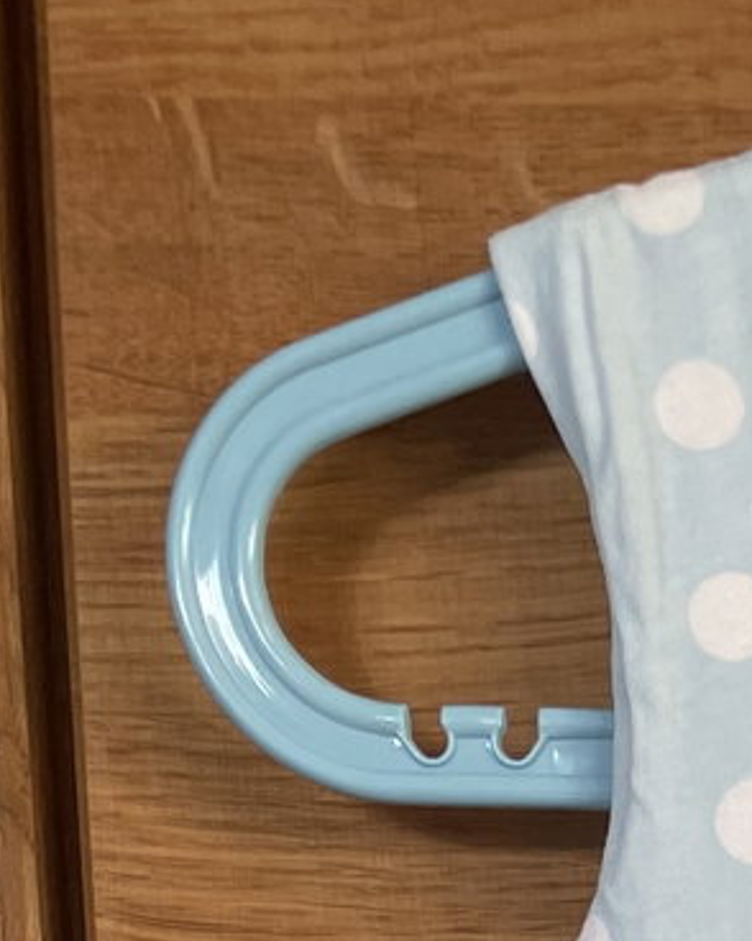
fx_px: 3174
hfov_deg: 12.6
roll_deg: -0.3
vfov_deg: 13.4
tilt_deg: -12.3
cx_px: 1246
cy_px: 2101
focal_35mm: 114
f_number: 1.6
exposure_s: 1/100
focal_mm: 4.2
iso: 80
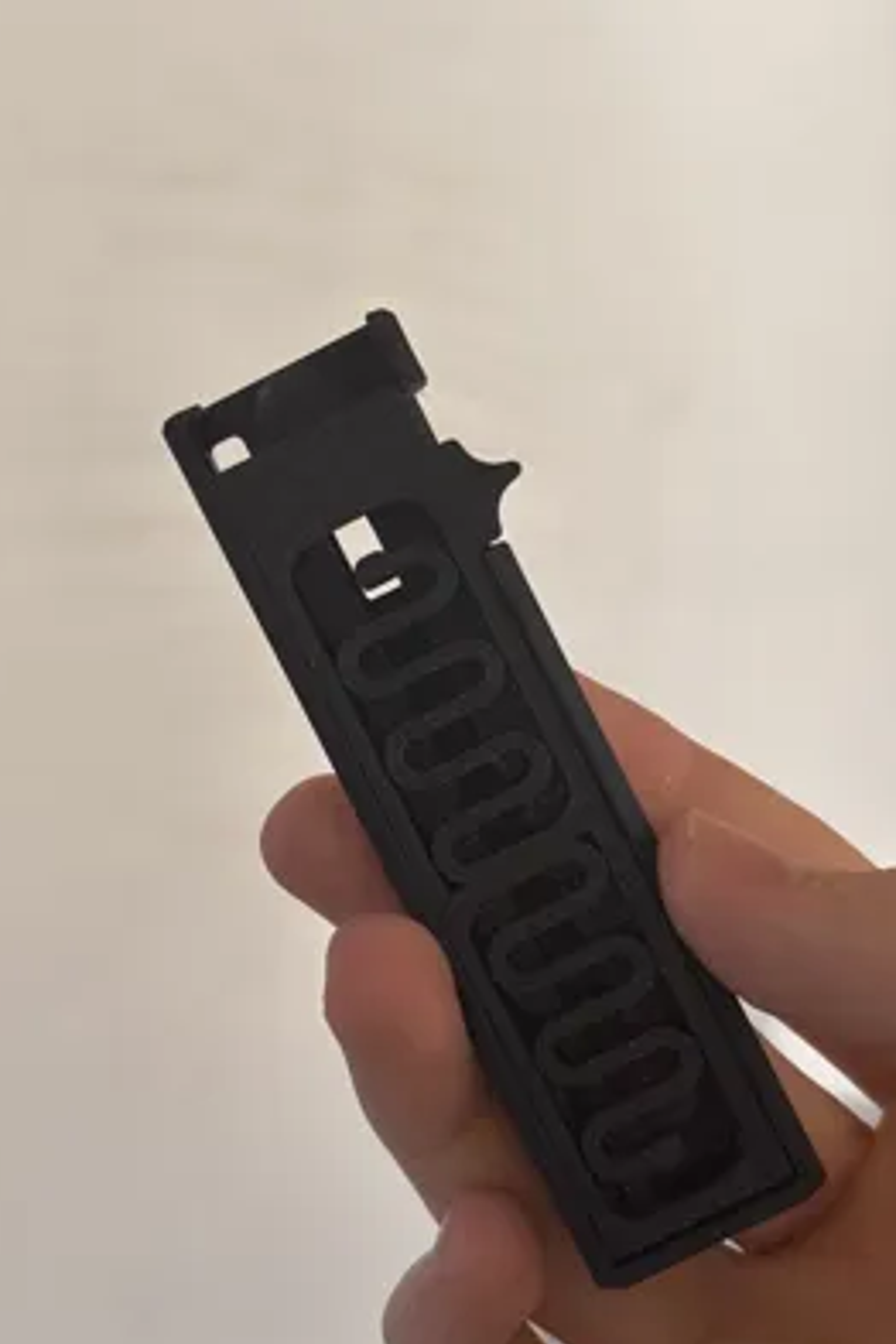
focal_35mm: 55
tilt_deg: -3.4
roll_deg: +0.5
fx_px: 2053
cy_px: 681
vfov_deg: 36.2
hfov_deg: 24.6
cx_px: 404
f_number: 1.6
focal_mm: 5.96
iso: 80
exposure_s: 1/60
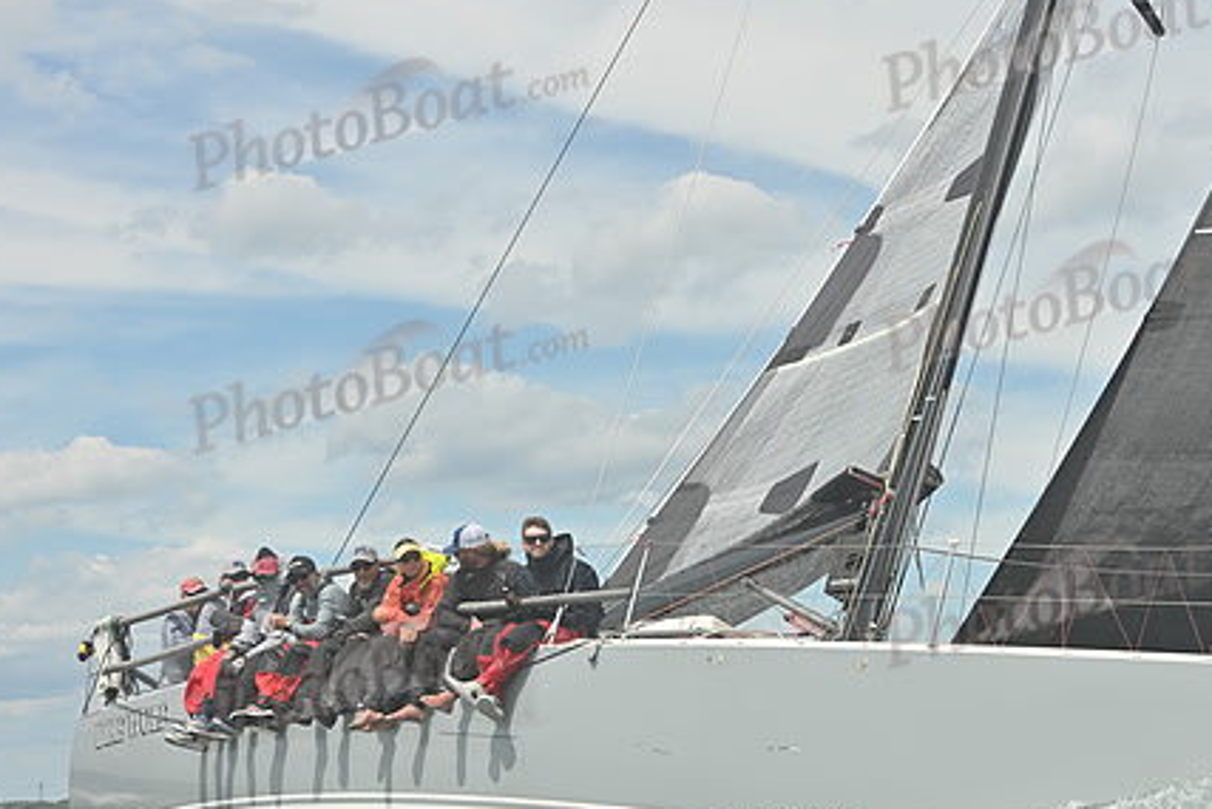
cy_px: 487
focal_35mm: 95
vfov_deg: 14.4
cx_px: 738
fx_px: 3199
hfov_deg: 21.4
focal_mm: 70
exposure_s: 1/1250
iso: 320
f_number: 10
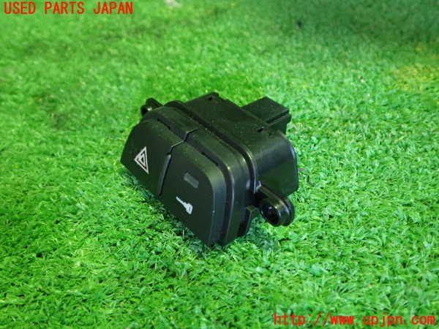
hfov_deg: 56.8
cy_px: 164
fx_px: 406
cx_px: 220
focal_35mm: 32
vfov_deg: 44.2
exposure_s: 1/30
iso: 800
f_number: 2.4
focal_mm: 5.79
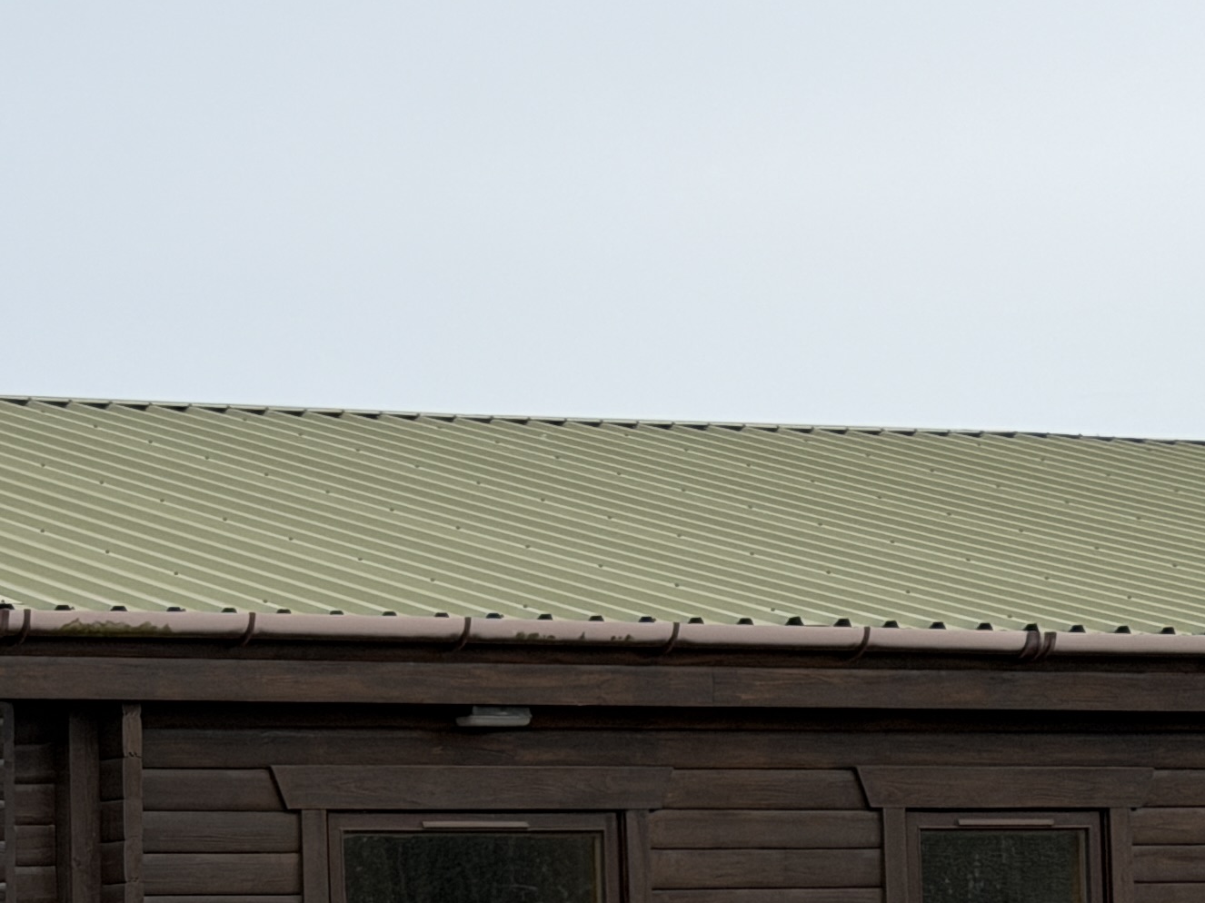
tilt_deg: +1.0
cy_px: 977
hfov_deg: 13.3
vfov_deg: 10.1
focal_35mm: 146
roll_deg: +2.0
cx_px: -15
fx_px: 5081
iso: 64
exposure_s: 1/3534
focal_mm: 6.76
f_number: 1.78
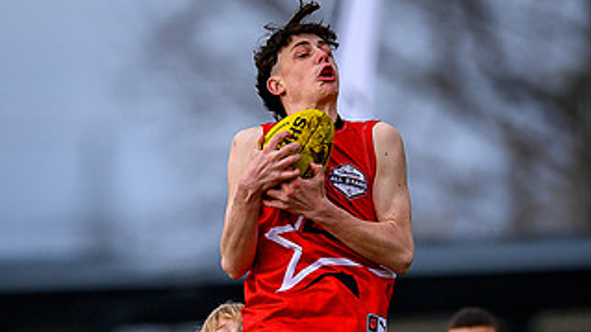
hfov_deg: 1.3
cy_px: 178
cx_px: 242
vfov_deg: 0.7
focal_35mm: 1663
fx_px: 26046
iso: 200
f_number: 4
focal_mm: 500
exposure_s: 1/1600
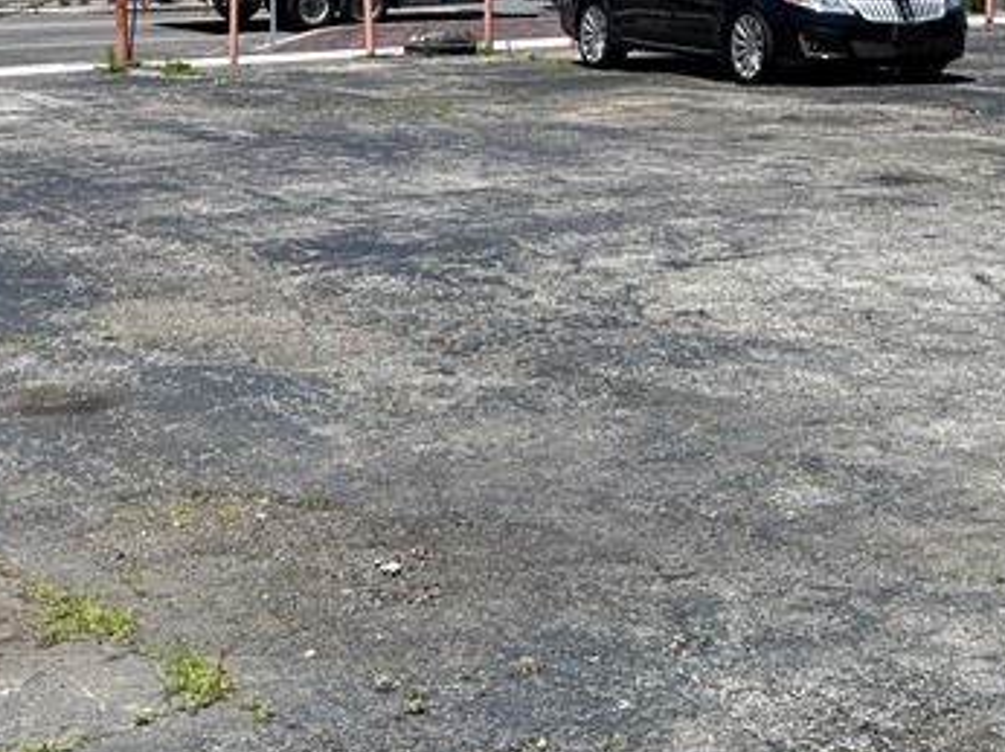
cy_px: -99
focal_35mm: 77
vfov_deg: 18.3
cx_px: 485
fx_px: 2234
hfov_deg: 25.4
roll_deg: +0.5
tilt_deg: -0.3
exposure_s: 1/3731
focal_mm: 4.2
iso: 32
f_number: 1.6
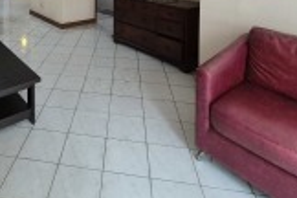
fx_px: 247
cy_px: -44
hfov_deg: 59.2
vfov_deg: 34.3
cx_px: 81
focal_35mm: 30
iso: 250
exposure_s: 1/50
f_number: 2.2
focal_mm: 1.74
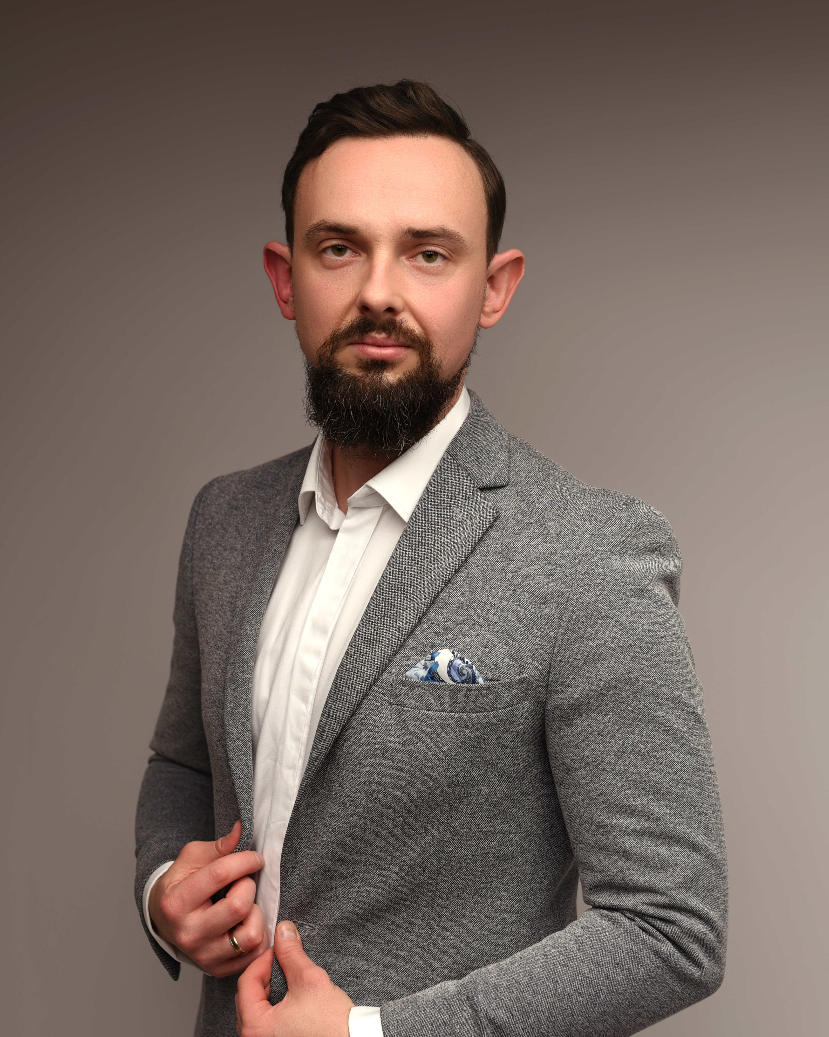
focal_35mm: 46
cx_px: 369
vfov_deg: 40.0
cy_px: 666
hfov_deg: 32.7
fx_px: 1411
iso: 160
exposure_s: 1/200
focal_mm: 35
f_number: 3.5
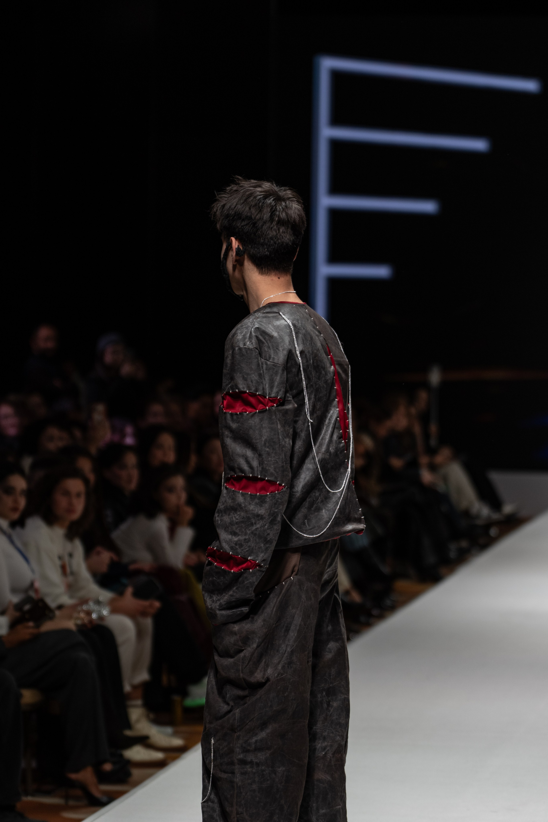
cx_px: 274
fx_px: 3311
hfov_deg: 9.5
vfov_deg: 14.2
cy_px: 411
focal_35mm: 145
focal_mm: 97.1
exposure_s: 1/400
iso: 200
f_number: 2.8
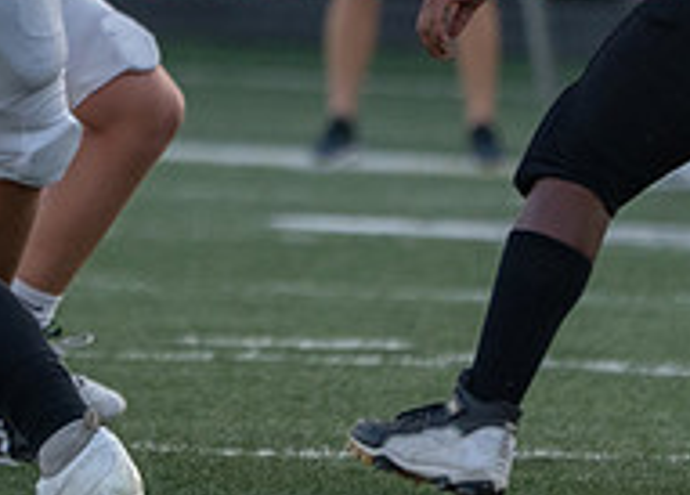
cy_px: -196
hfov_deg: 1.5
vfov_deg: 1.1
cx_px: -132
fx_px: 25728
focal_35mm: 1311
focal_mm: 312
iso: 1000
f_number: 5.6
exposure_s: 1/1000
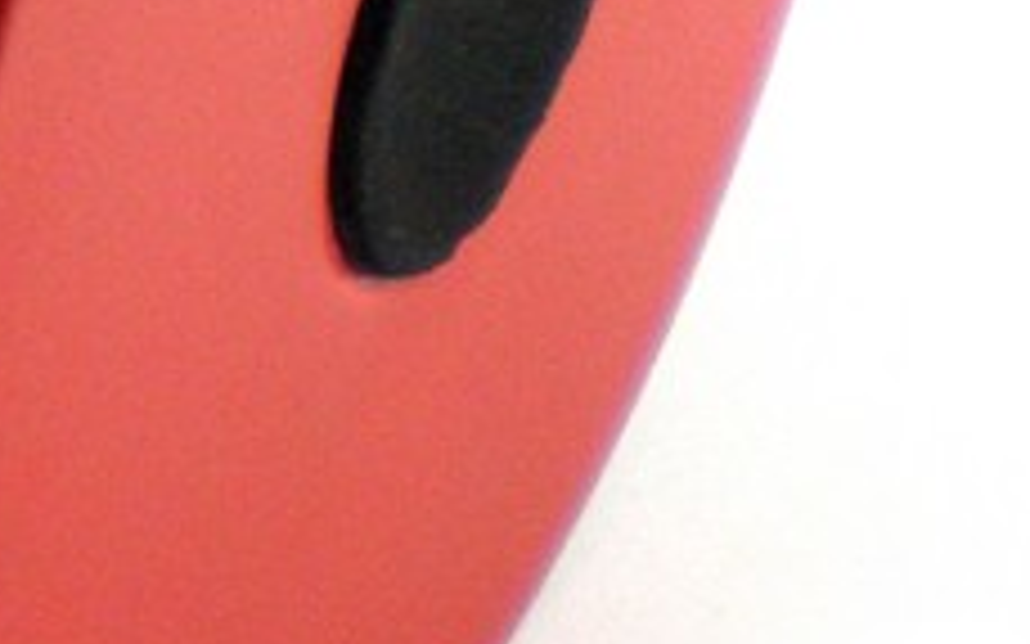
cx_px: -486
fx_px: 4939
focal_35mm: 176
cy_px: -140
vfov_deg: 7.4
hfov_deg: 11.4
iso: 188
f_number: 3.1
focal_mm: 6.3
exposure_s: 1/66.8
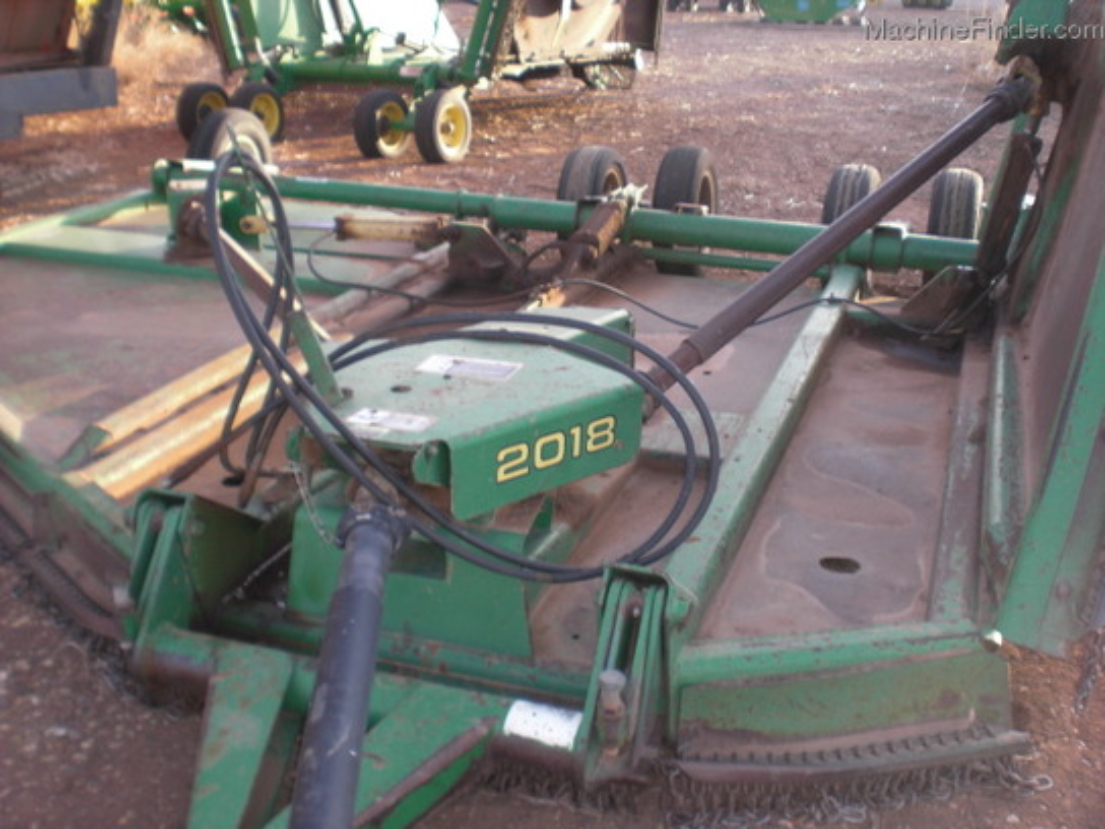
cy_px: 414
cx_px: 552
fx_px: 1213
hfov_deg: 49.0
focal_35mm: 38
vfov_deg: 37.7
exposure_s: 1/100
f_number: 3.1
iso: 64
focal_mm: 6.3
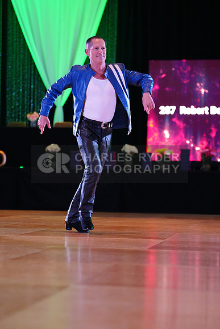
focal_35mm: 102
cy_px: 164
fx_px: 934
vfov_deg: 20.0
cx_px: 110
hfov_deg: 13.4
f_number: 2.8
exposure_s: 1/400
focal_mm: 102
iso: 6400
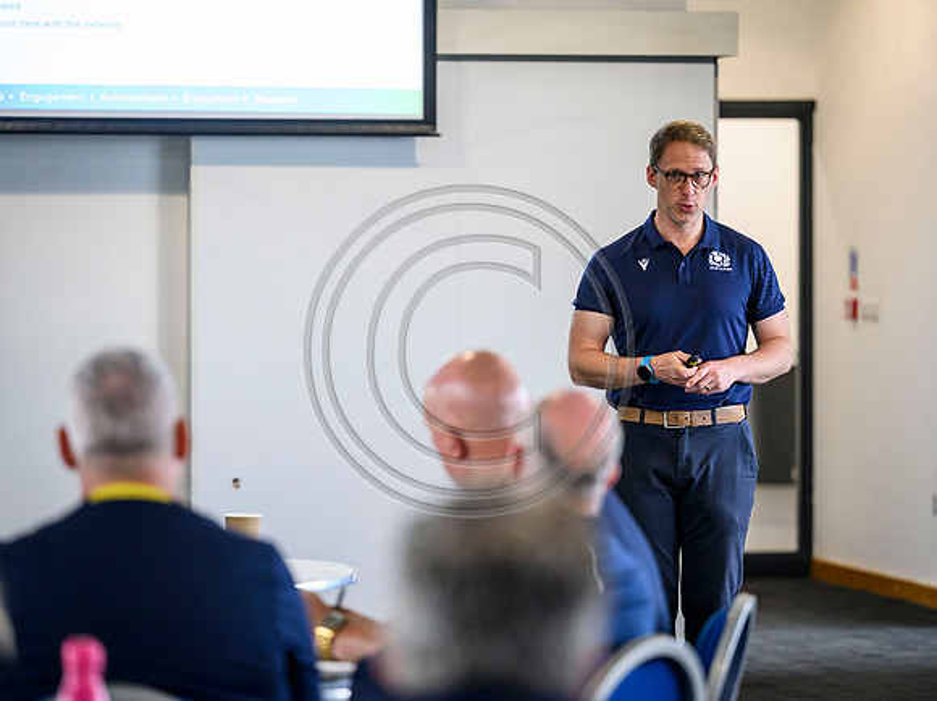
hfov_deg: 11.1
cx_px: 486
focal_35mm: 178
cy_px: 385
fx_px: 4818
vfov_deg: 8.3
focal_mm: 150
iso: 3200
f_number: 2.8
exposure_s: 1/500
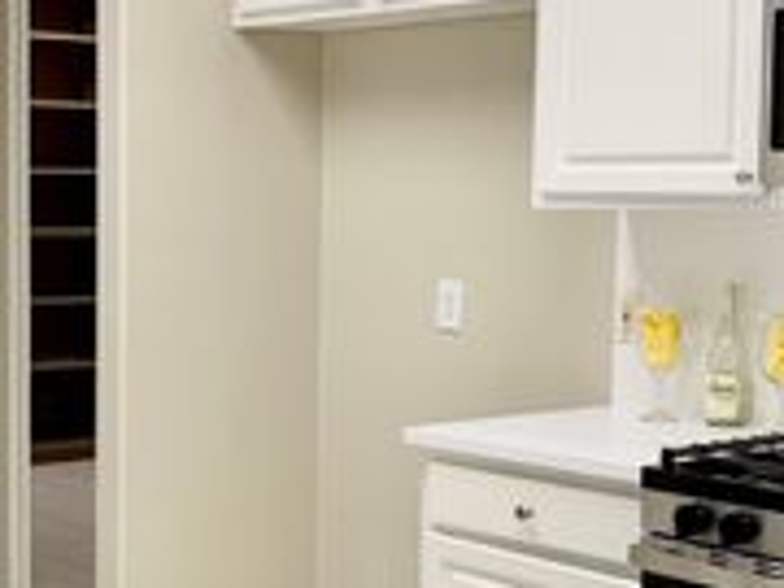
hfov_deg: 23.9
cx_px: 39
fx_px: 1789
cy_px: 342
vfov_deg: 18.6
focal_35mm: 79
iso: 50
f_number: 1.78
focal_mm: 6.76
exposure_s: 1/120
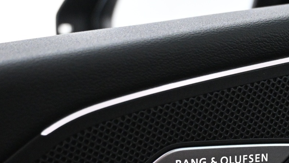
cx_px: 247
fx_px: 590
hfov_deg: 26.8
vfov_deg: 15.3
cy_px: 174
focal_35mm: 77
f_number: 4.2
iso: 4000
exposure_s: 1/50
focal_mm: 24
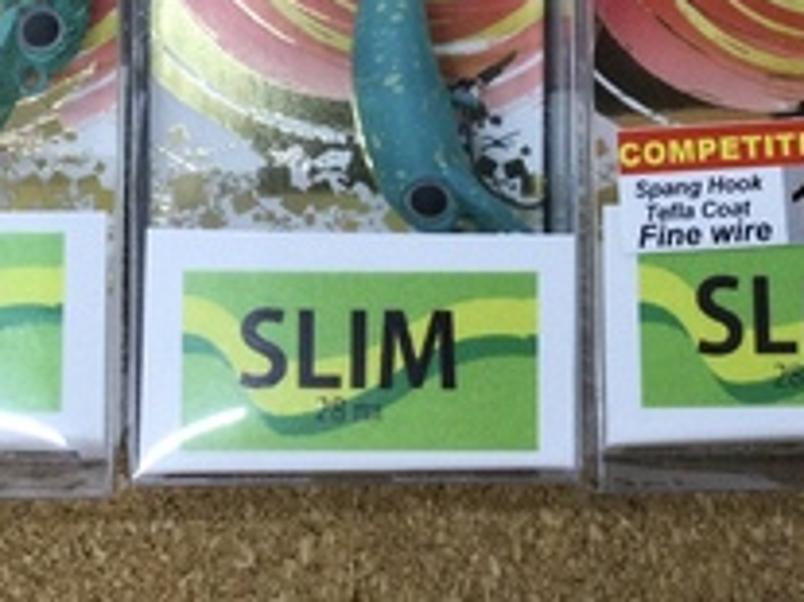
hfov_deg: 21.8
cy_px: -54
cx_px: 353
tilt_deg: -85.9
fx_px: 2089
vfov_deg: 16.0
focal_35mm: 90
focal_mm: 3.3
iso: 32
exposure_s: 1/30
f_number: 2.4
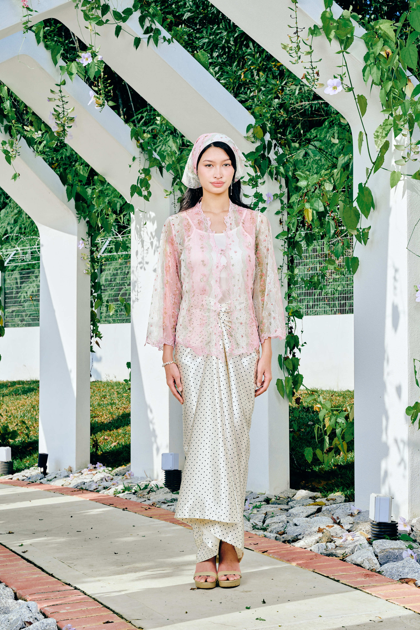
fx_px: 927
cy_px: 321
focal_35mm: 53
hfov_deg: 25.5
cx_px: 213
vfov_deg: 37.5
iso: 125
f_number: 10
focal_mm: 52
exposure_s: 1/125
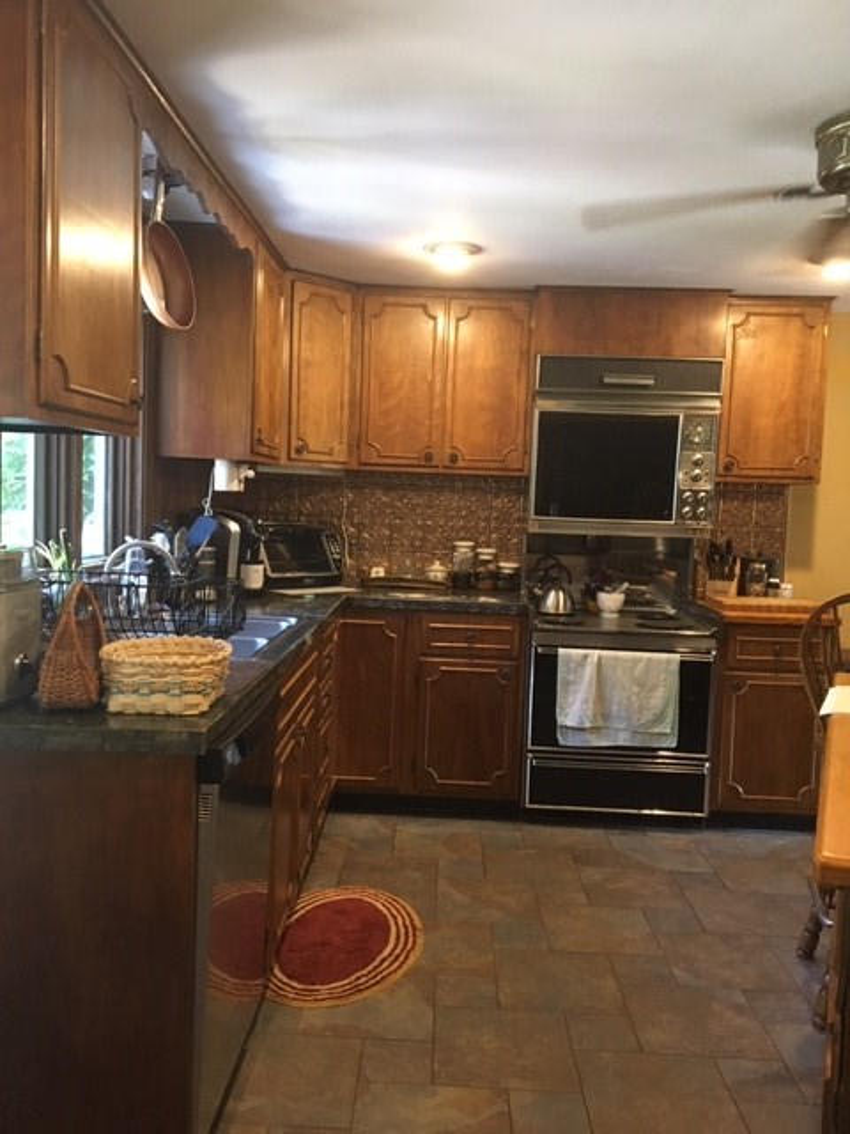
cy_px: 567
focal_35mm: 29
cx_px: 425
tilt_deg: -4.0
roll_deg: -1.7
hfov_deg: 48.2
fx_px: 949
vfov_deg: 61.7
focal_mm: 4.15
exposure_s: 1/30
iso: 160
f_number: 2.2
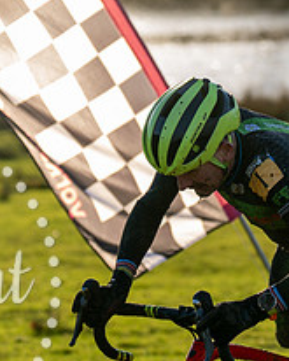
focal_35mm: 257
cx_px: 221
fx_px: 2746
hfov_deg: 6.0
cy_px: 152
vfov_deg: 7.5
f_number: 2.8
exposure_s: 1/1000
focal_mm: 82
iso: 250
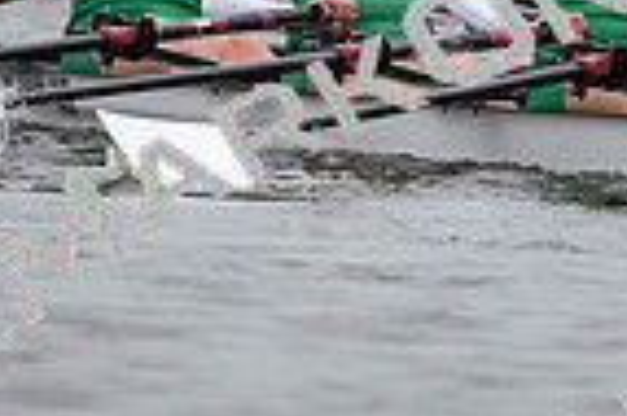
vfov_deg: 0.8
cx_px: 592
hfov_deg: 1.3
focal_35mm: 1625
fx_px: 28269
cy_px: -129
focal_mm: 400
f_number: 4.5
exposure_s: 1/1600
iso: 4500
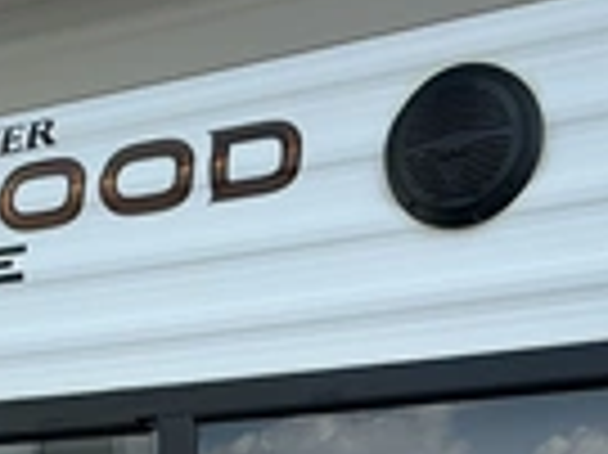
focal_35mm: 83
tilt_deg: +5.5
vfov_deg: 16.8
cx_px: 261
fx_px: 1457
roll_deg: +1.3
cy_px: 575
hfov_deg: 23.6
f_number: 1.8
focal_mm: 3
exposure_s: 1/1279
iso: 25
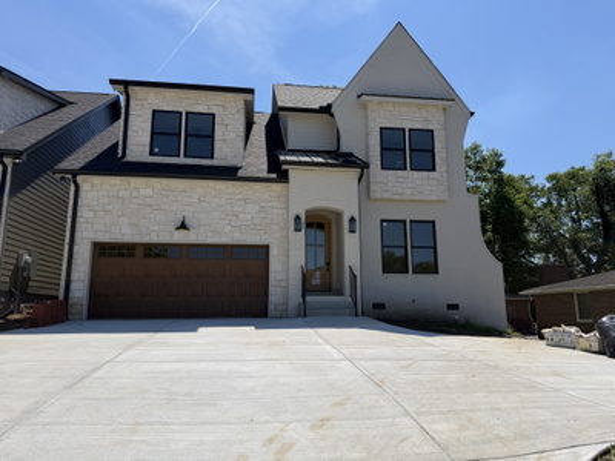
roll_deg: -0.7
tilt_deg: +11.6
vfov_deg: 56.8
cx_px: 308
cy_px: 230
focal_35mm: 24
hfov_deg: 71.6
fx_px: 426
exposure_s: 1/6711
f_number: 1.78
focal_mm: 6.76
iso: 80
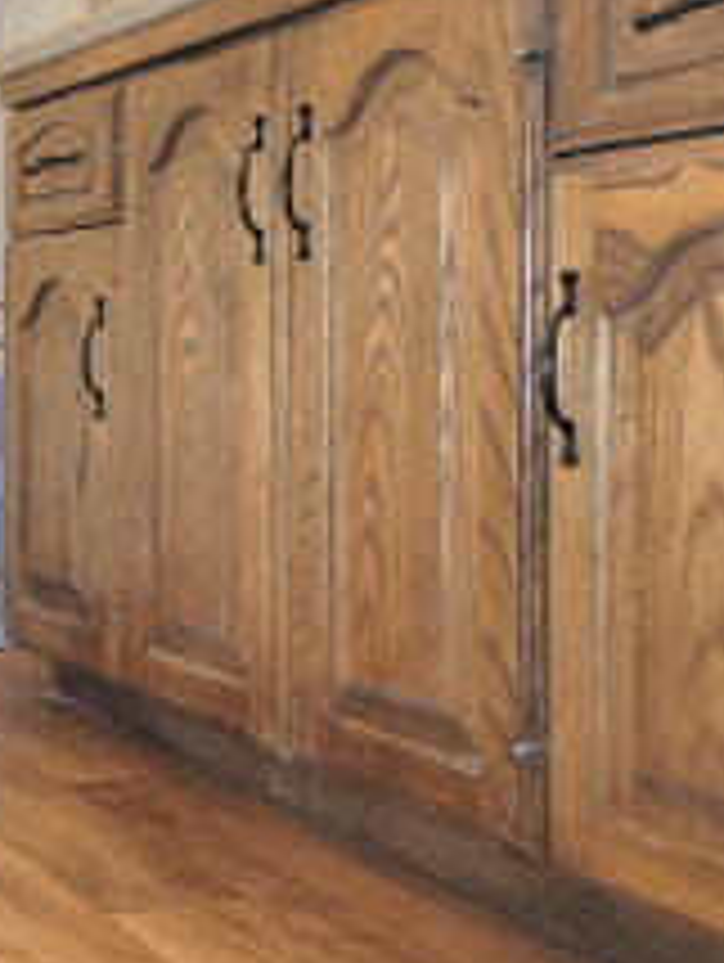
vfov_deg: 34.2
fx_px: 1559
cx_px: -13
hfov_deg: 24.8
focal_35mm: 56
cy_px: 374
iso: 125
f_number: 1.8
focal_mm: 7
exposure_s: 1/24
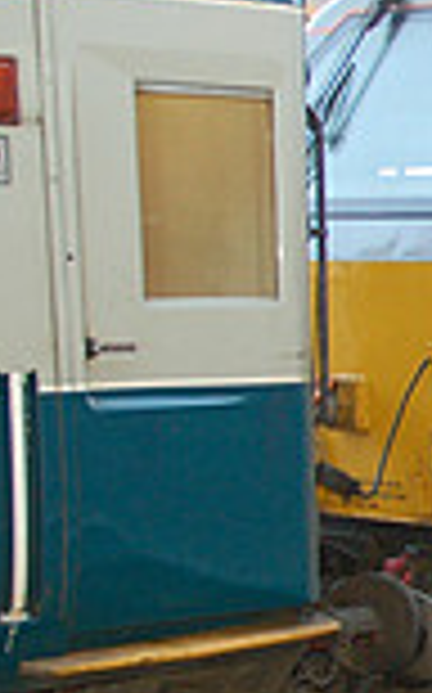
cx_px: 1242
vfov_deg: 16.4
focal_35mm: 127
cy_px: 486
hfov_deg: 8.7
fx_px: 2397
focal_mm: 22
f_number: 3.8
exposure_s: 1/60
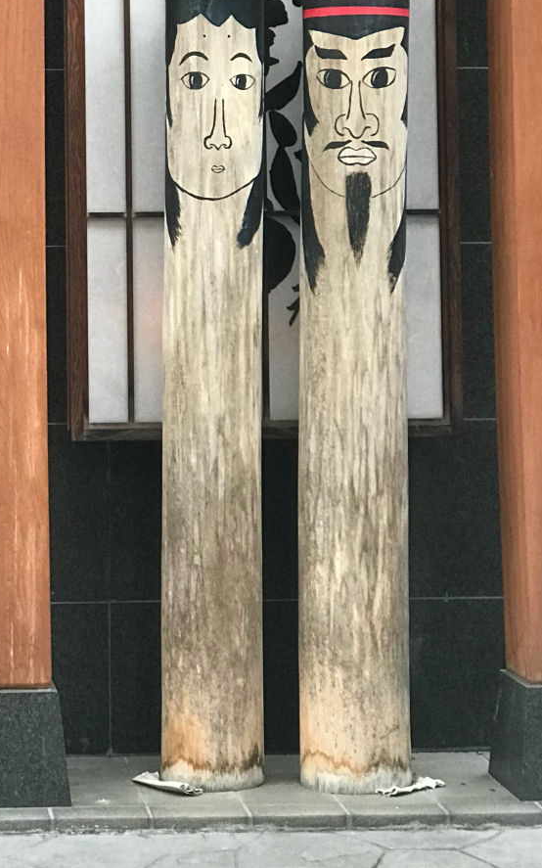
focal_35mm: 109
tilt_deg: +2.9
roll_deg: +0.8
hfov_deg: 11.9
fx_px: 2577
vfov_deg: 18.9
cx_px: 24
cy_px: 143
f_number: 2.8
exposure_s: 1/60
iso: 100
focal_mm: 6.6
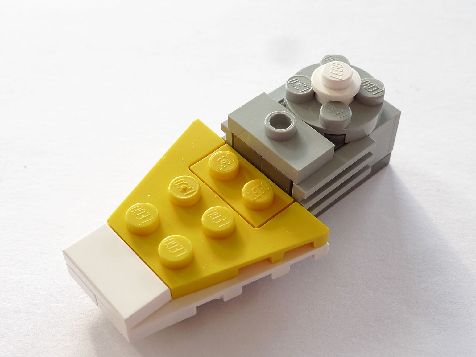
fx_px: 715
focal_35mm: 52
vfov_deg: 28.0
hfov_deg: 36.8
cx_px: 248
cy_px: 191
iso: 80
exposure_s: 1/13
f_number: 3.5
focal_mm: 9.3
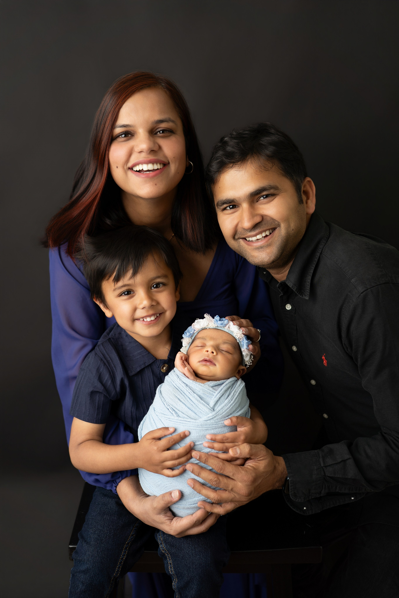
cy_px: 299
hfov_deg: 37.9
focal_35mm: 35
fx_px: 582
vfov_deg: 54.4
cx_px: 200
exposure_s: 1/200
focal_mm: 35
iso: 100
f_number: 2.2
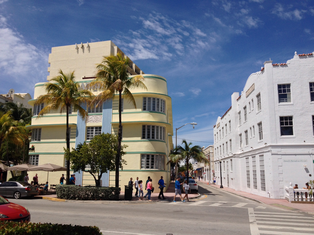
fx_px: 317
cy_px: 118
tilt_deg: +7.3
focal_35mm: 35
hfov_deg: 52.6
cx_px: 157
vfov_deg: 40.7
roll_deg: -0.5
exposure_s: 1/3460
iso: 50
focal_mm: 4.28
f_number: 2.4
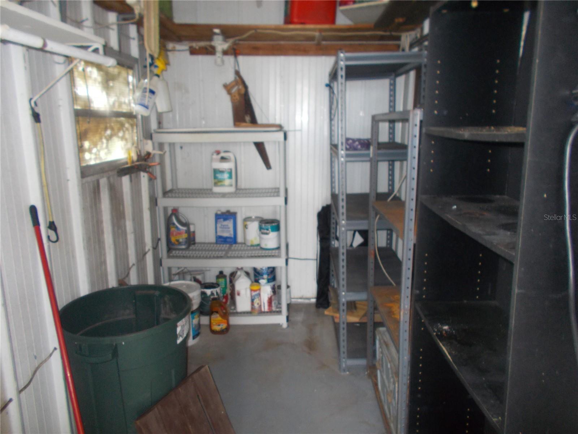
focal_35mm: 26
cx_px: 289
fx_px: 434
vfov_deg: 53.1
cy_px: 217
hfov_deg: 67.3
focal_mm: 4.6
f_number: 3.2
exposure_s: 1/25
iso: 200
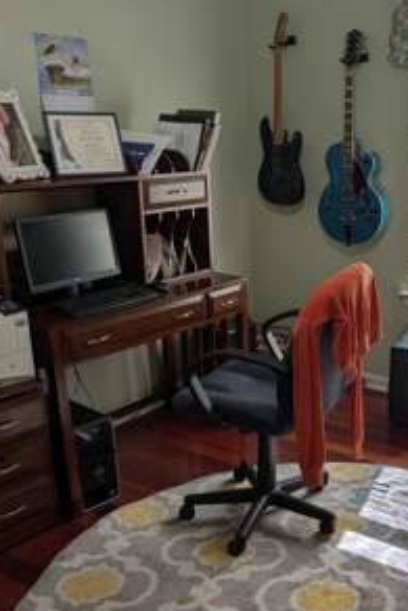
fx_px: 696
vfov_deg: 47.1
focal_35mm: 41
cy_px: 372
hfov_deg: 31.9
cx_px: 322
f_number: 1.68
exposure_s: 1/120
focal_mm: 6.9
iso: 57
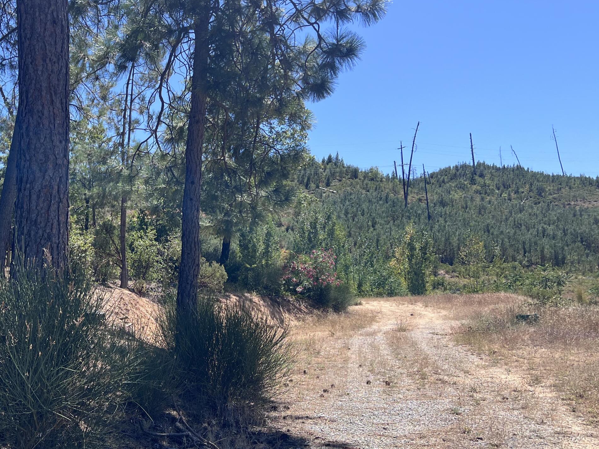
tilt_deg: +8.7
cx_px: 135
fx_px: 710
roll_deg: +1.7
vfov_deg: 35.1
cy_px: 226
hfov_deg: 43.9
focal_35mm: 41
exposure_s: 1/2632
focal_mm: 5.7
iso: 50
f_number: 1.5
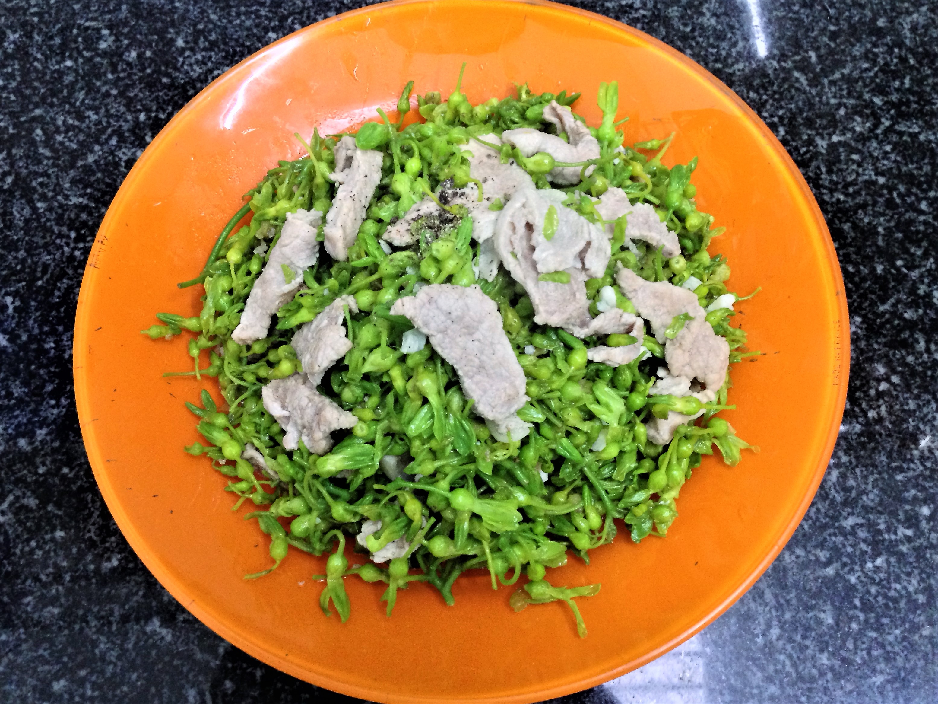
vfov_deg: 43.0
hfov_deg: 55.3
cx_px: 469
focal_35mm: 33
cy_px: 352
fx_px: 894
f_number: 2.4
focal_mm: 4.12
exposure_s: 1/20
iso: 400
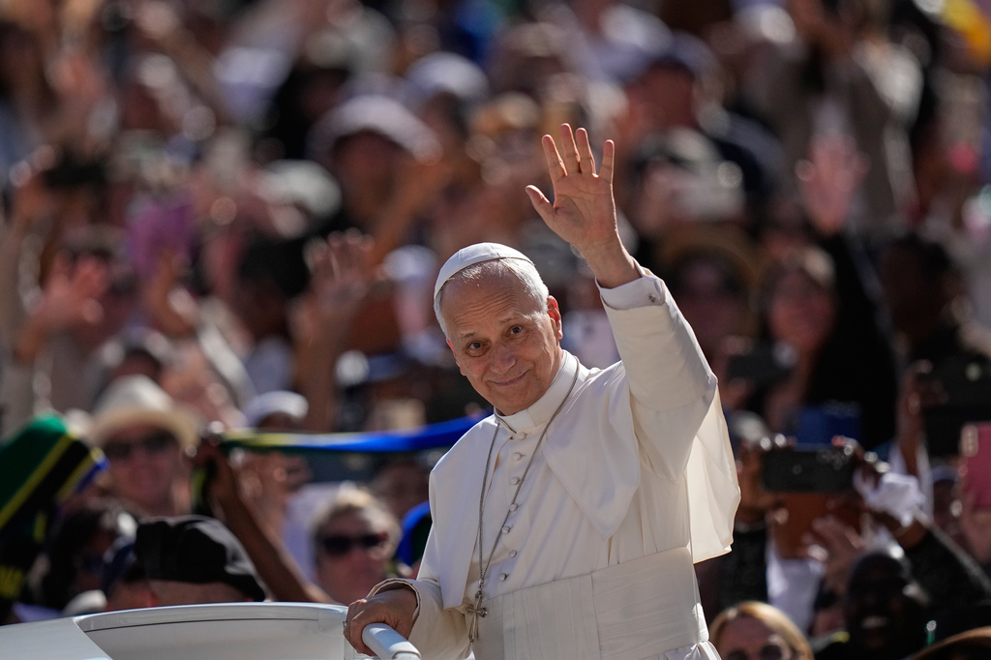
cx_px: 496
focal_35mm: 600
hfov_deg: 3.4
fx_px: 16510
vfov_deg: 2.3
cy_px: 330
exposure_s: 1/12800
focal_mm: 400
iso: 640
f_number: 2.8
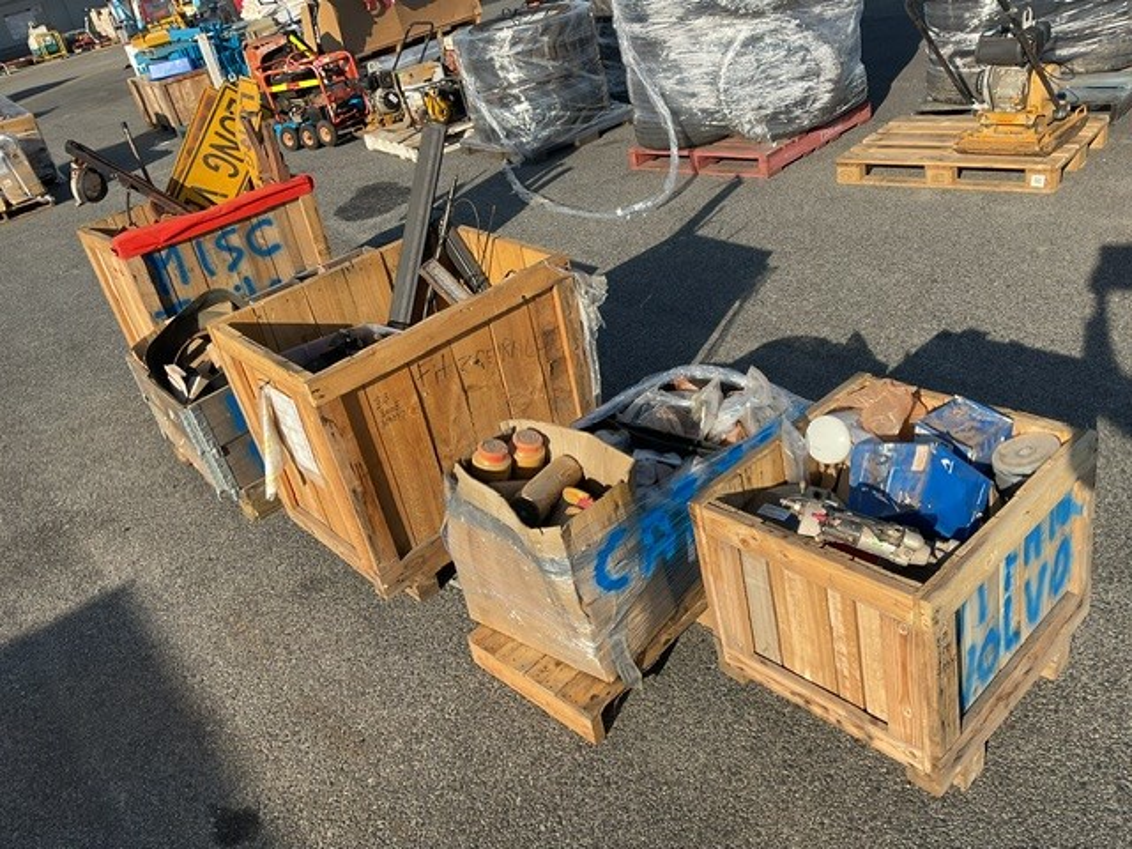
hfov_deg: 61.7
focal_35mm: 29
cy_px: 424
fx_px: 948
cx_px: 566
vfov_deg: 48.2
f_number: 1.8
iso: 16
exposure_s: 1/1451
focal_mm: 3
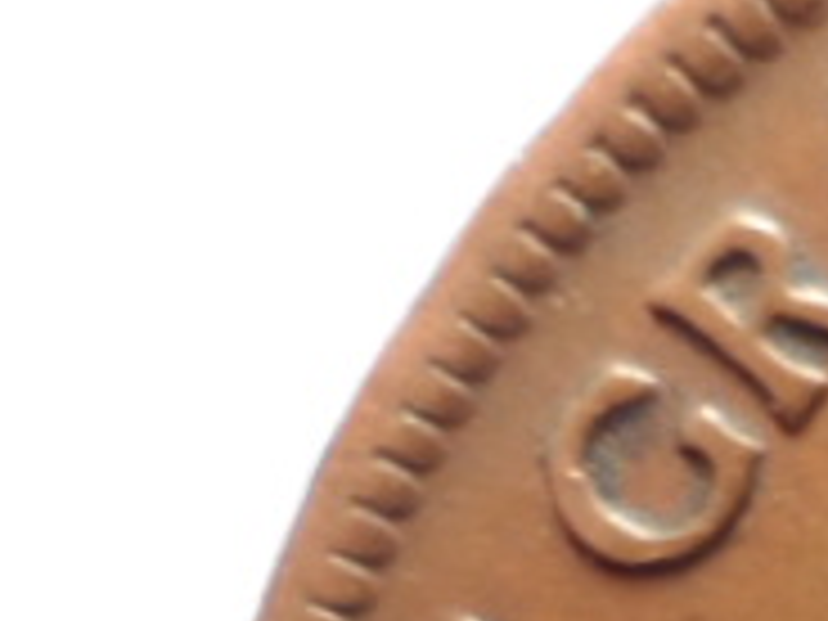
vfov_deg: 9.6
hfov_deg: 11.6
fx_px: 3468
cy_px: 1215
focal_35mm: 145
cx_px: 1890
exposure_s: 1/30
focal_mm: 4.9
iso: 100
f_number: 3.3
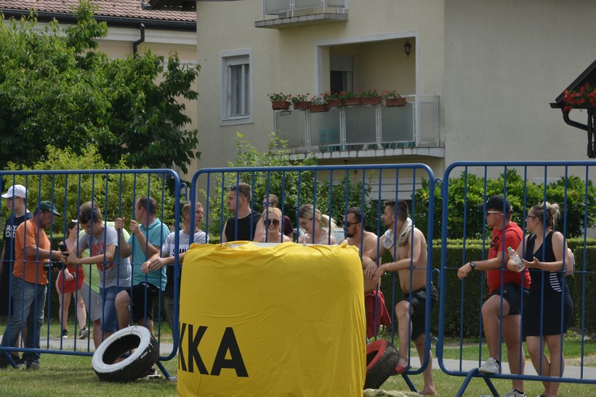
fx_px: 2484
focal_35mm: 150
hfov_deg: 13.7
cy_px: 198
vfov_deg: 9.2
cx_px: 298
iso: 640
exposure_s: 1/500
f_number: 11
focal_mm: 150
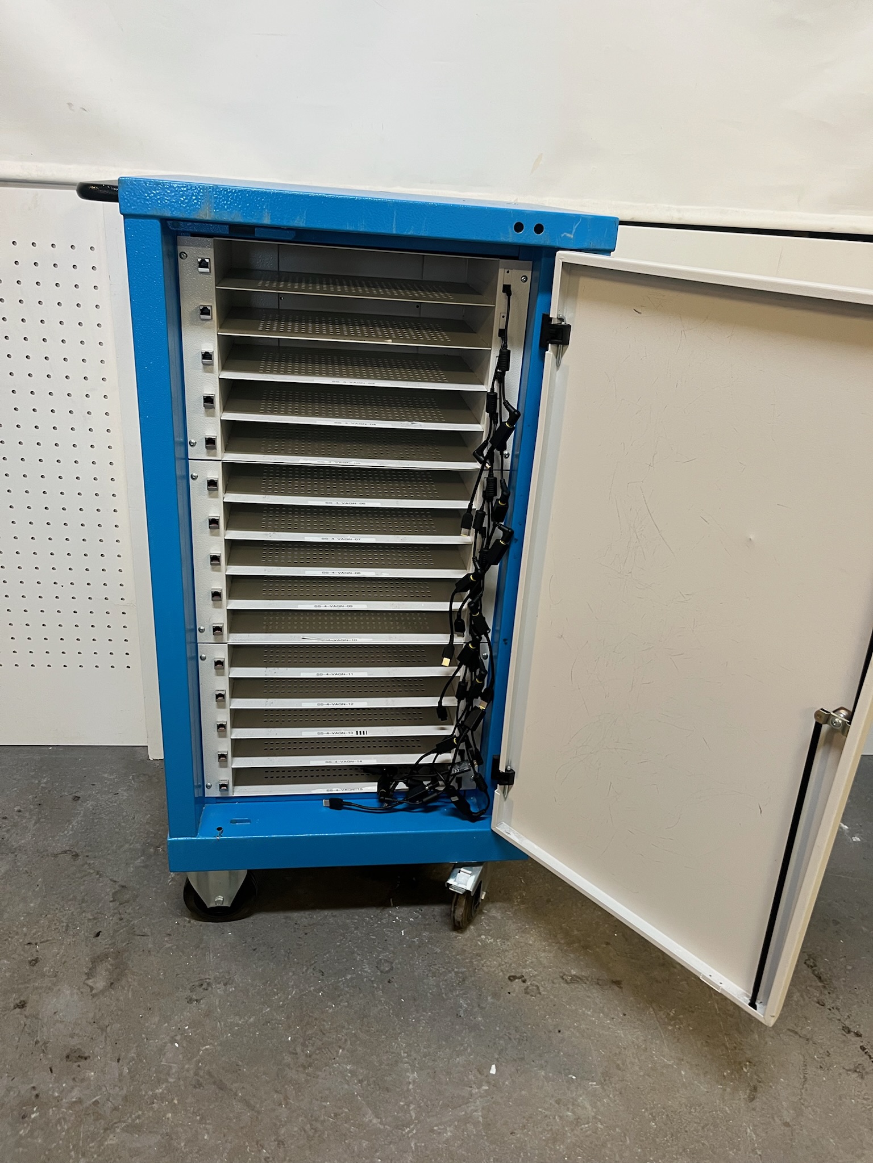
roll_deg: -4.1
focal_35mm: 26
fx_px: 874
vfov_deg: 67.3
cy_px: 582
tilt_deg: -26.1
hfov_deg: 53.1
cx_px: 436
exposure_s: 1/50
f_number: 1.6
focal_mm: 5.1
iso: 100
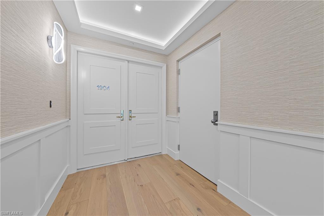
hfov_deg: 108.3
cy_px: 108
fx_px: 117
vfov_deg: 85.4
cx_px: 162
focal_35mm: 13
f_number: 9
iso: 200
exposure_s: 1/2.5
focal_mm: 13
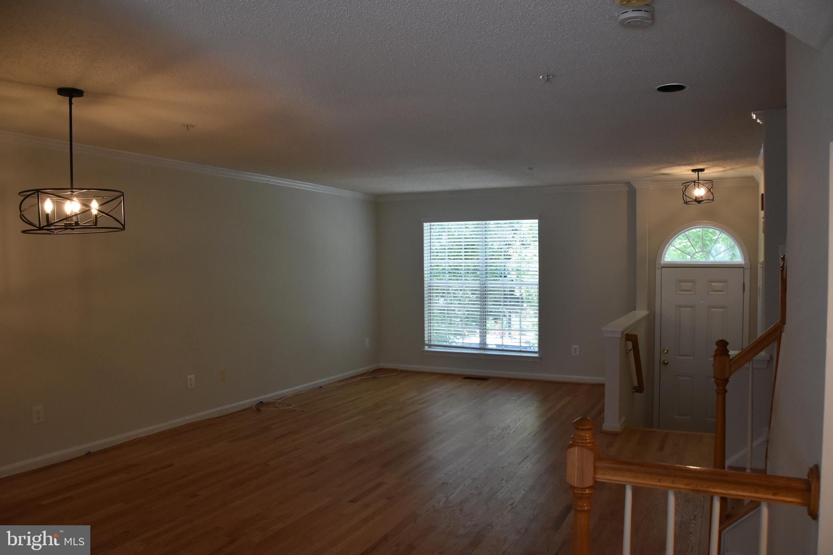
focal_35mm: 27
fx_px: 625
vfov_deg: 47.9
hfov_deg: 67.4
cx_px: 416
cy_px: 278
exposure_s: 1/160
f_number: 6.3
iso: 800
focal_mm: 18
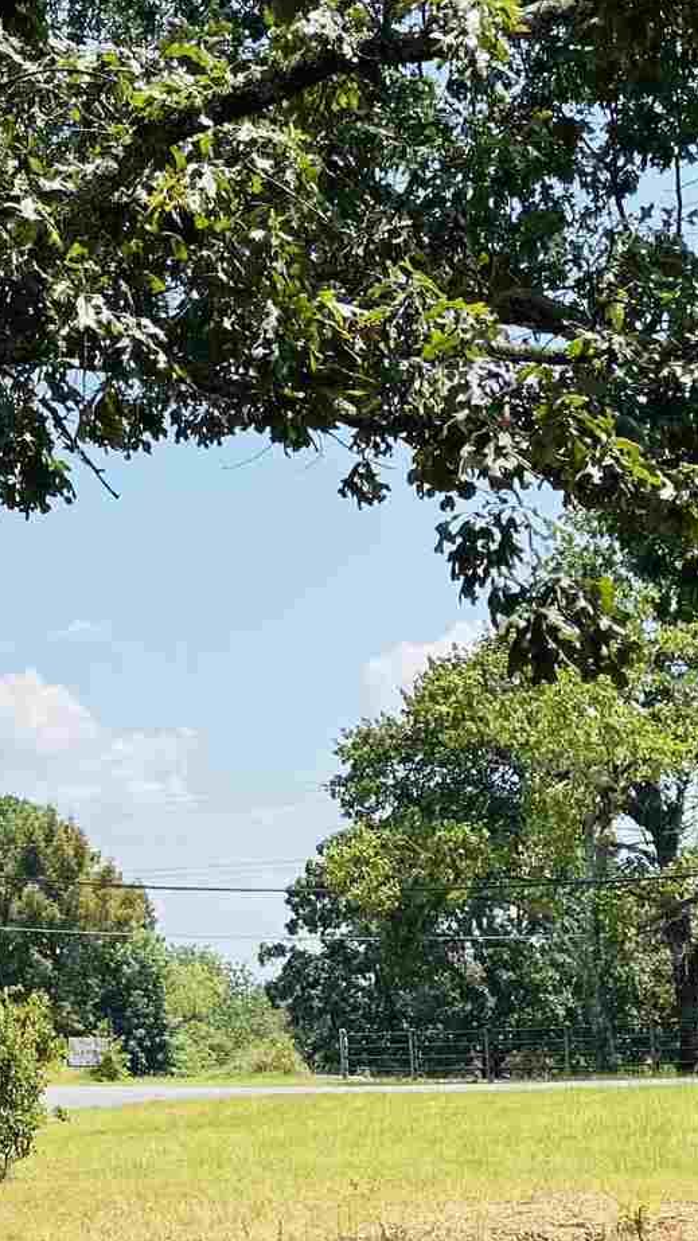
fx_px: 2863
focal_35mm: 87
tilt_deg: +9.1
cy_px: 577
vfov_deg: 24.5
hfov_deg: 13.1
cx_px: -373
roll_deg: -0.5
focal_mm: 6.76
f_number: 1.78
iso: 80
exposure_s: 1/2174
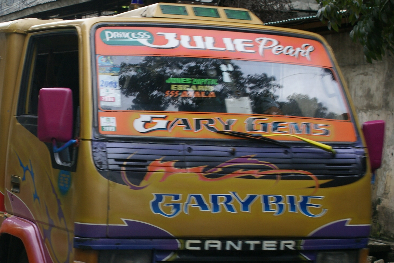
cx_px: 94
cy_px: 178
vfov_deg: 13.2
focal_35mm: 104
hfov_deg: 19.5
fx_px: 1139
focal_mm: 35
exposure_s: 1/125
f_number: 5.6
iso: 125
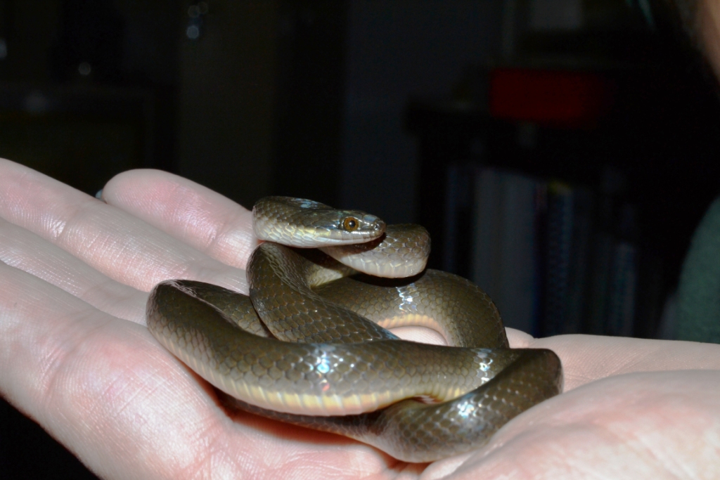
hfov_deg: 33.4
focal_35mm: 60
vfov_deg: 22.6
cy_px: 240
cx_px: 360
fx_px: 1200
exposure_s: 1/200
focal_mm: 40
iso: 200
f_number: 20
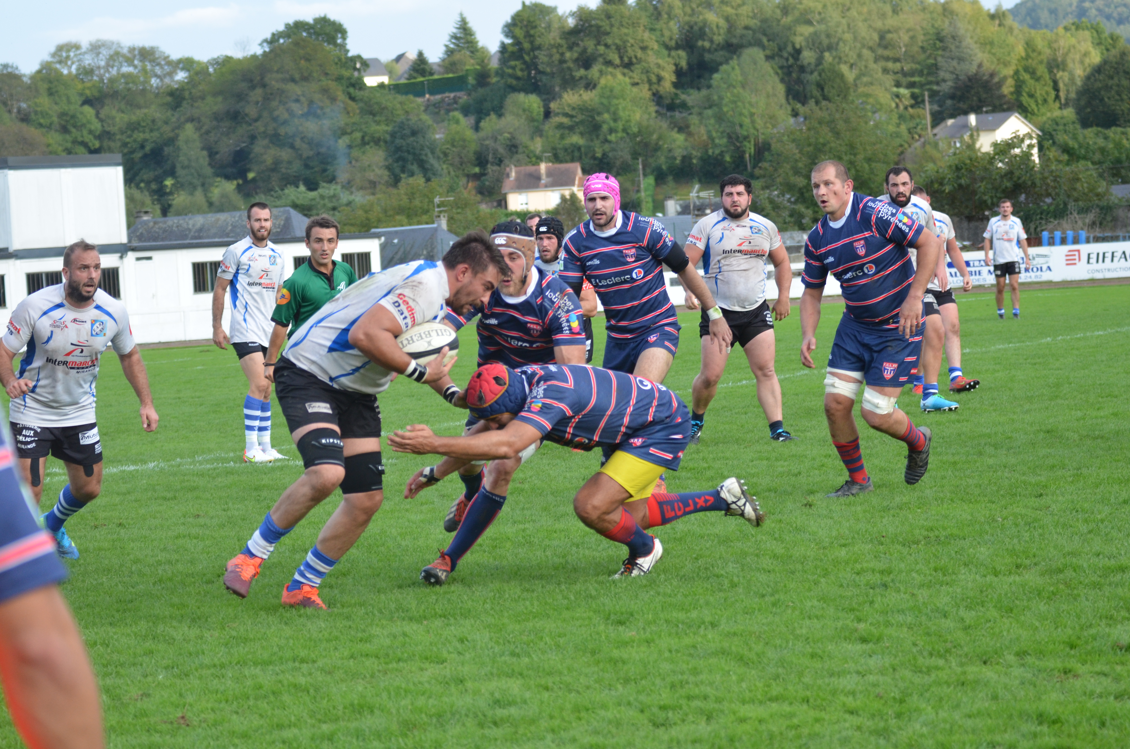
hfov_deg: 19.5
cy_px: 374
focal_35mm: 105
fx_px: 3289
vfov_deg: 13.0
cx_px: 565
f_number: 4
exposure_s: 1/1000
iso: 640
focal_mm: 70
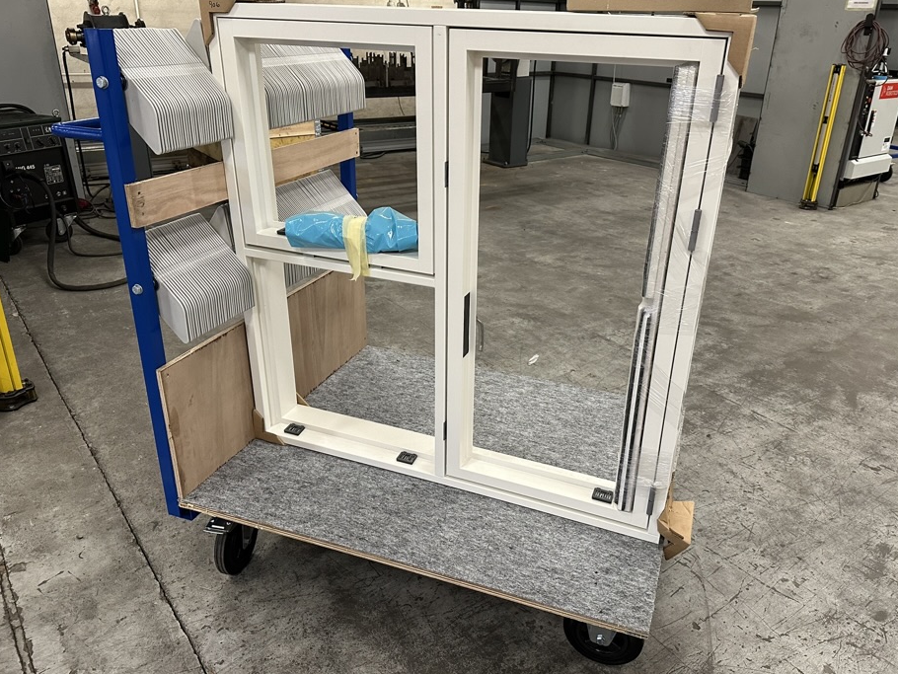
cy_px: 329
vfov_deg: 51.4
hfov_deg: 65.3
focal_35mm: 27
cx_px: 470
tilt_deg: -23.6
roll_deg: -2.1
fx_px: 701
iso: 320
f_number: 1.78
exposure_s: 1/50
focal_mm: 6.86
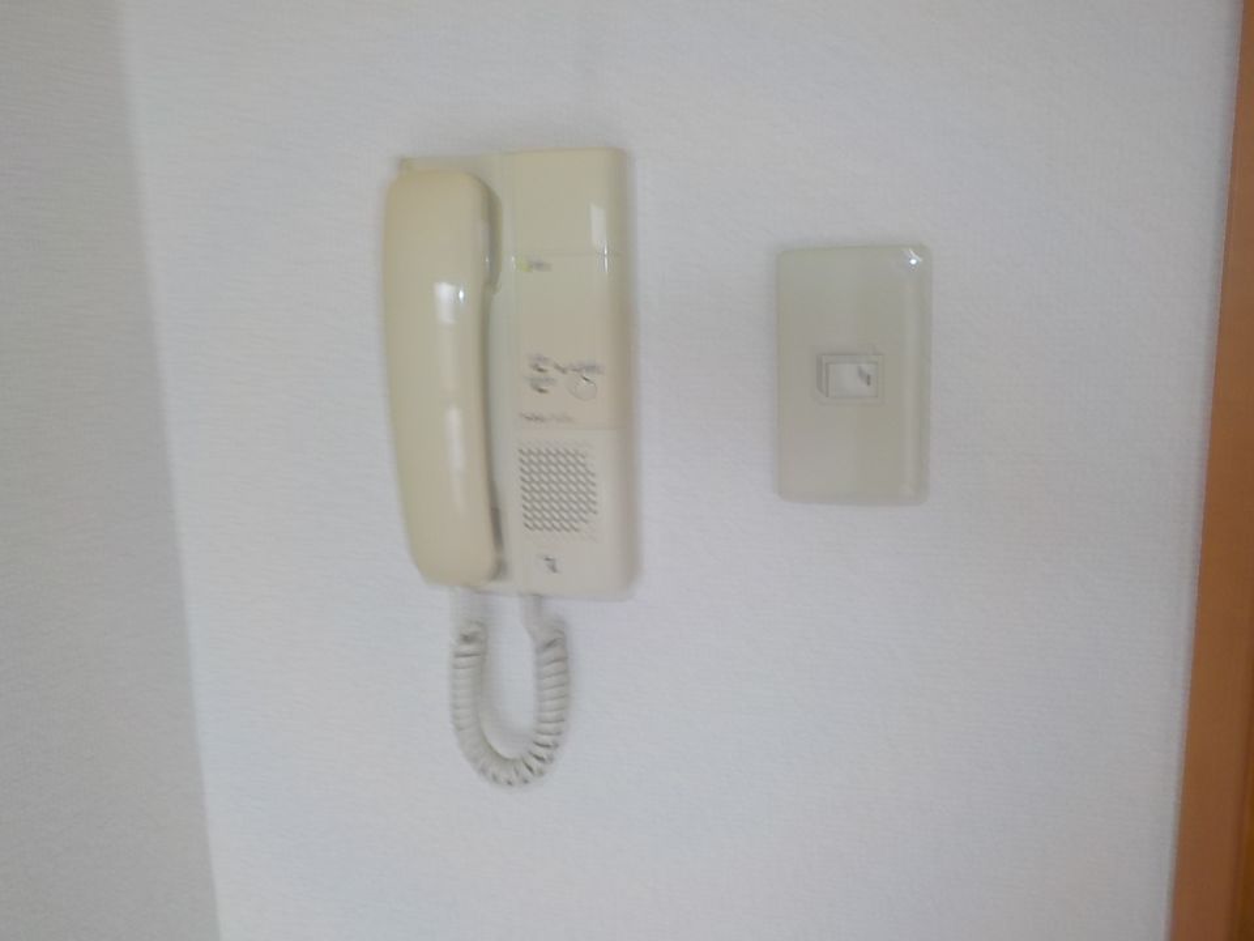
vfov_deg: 46.8
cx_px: 627
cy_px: 470
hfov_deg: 60.0
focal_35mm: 30
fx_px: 1087
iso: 125
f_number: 3.3
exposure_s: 1/30
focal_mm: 4.1
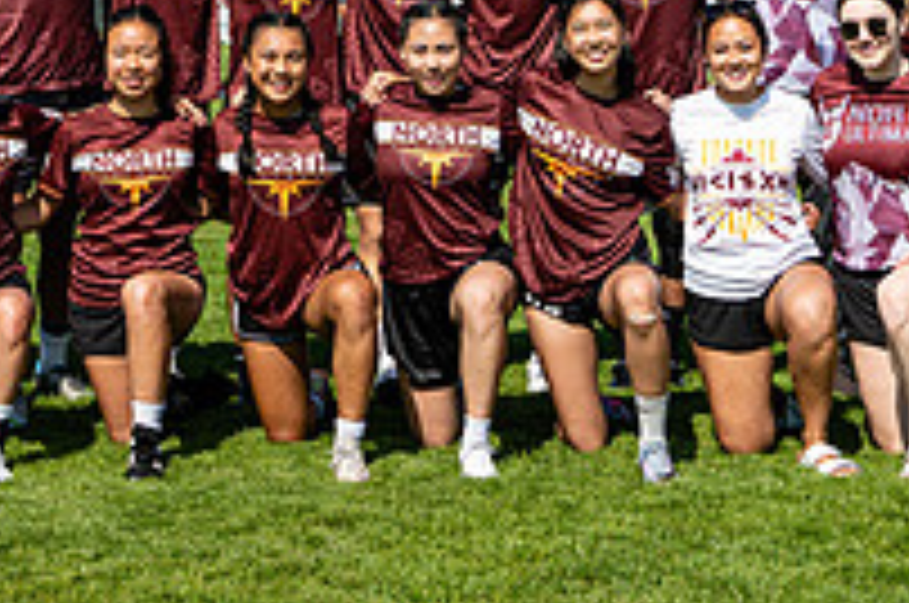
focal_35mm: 116
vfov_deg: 11.7
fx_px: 2924
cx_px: 131
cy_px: 38
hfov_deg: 17.5
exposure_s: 1/640
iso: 90
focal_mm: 36
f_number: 5.6
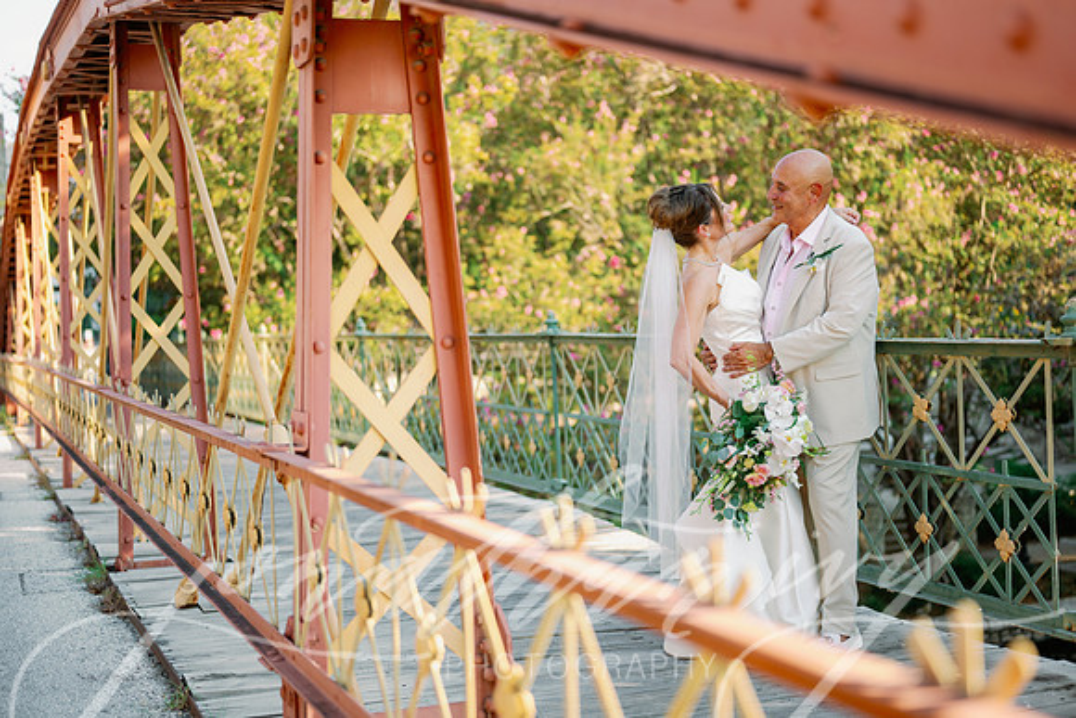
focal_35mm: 50
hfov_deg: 39.6
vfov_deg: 27.0
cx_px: 538
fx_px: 1495
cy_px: 359
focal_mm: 50
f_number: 1.8
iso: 125
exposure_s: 1/800
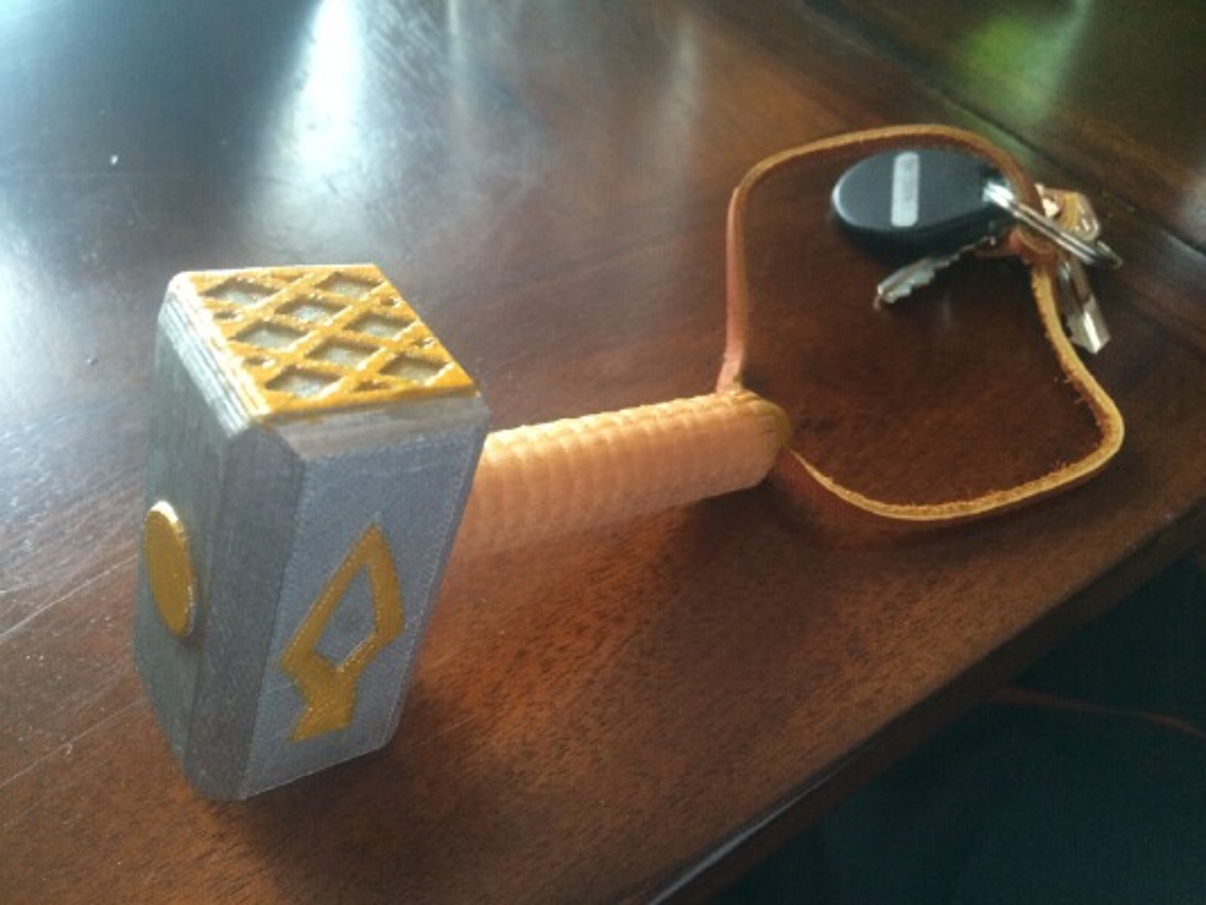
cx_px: 603
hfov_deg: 61.6
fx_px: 1011
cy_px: 452
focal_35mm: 29
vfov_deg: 48.2
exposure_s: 1/30
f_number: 2.2
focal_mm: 4.15
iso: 320
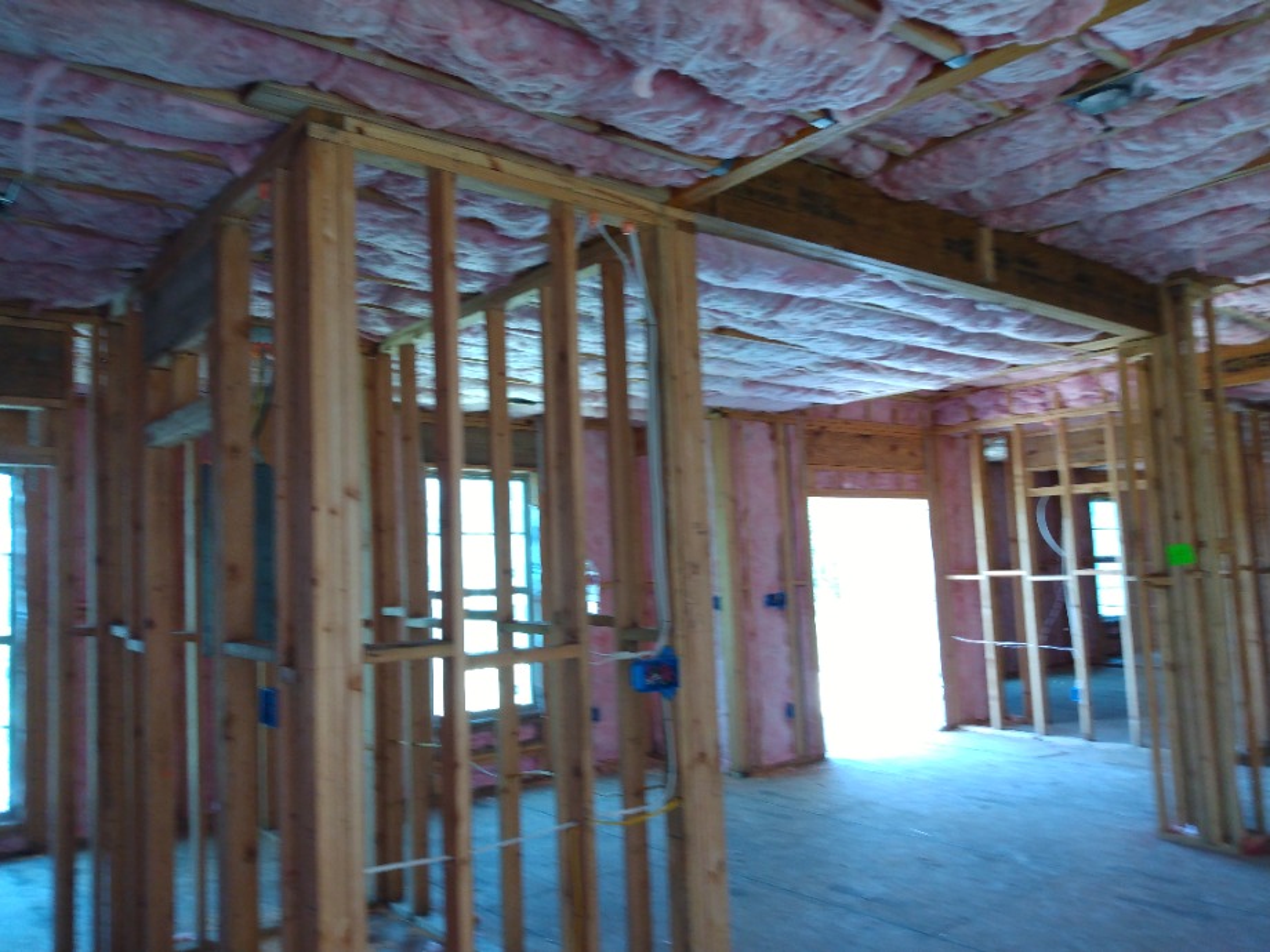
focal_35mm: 20
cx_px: 635
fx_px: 734
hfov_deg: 81.7
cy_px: 476
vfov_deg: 66.0
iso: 224
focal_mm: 3.54
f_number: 2
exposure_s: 1/40
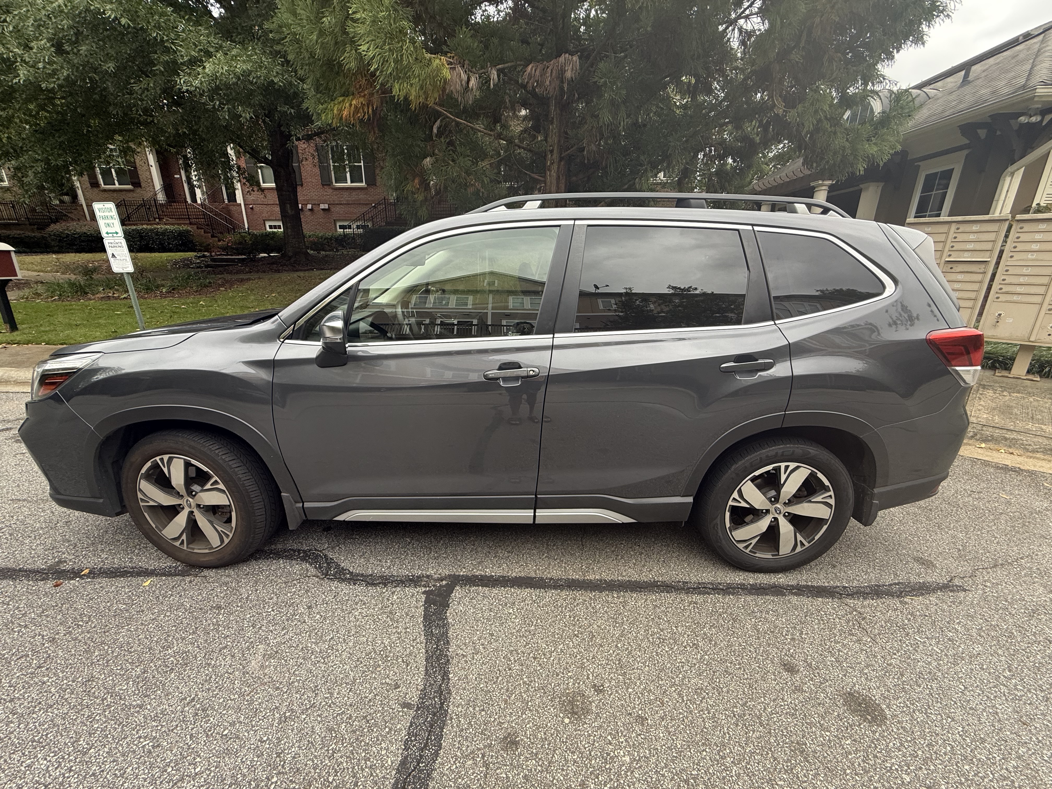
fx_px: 425
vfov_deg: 85.7
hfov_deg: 102.1
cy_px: 394
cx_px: 526
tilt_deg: -17.3
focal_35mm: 14
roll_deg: -0.3
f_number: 2.2
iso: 64
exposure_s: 1/99
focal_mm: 2.22
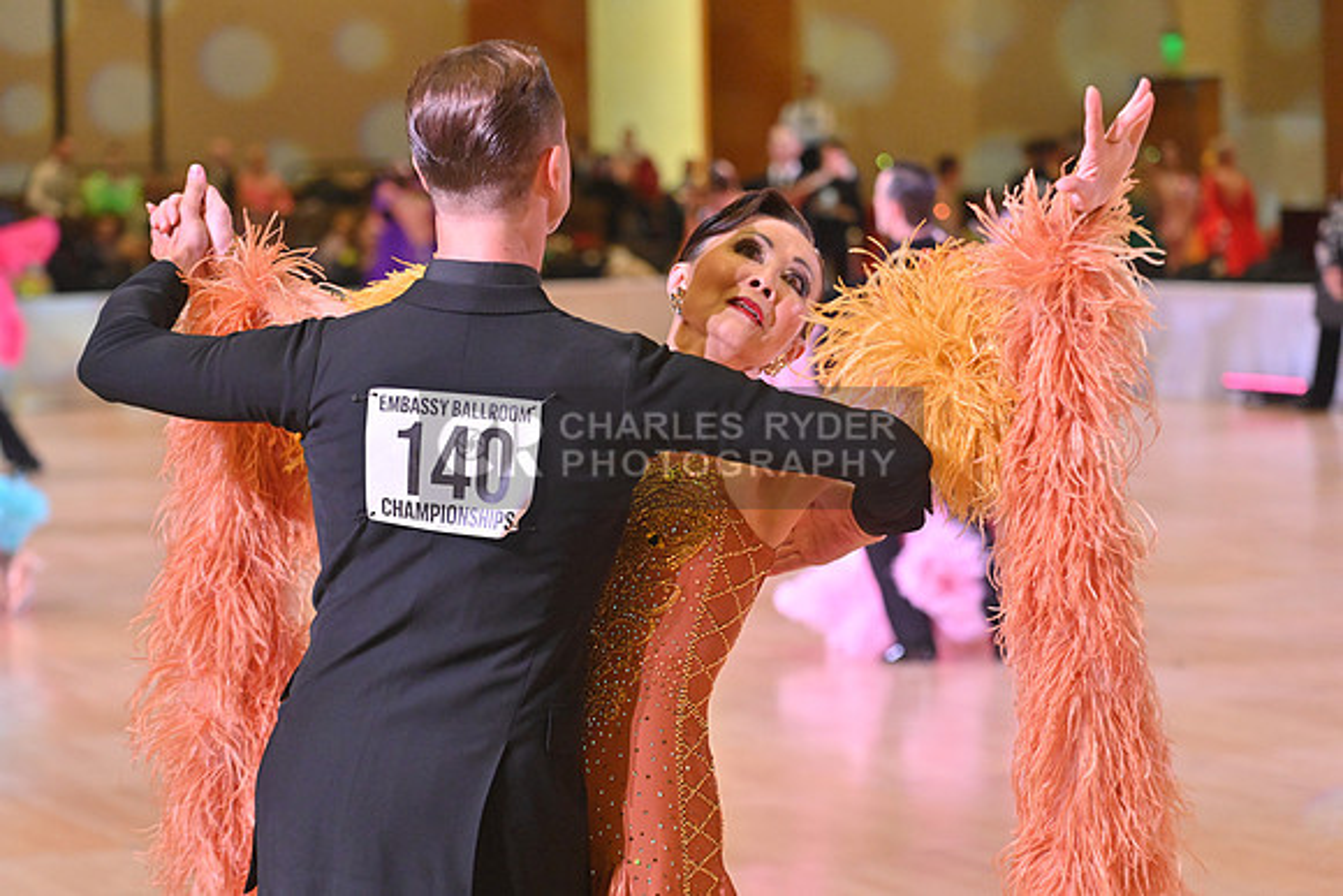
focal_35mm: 110
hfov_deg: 18.6
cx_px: 672
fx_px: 4104
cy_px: 448
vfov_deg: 12.5
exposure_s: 1/400
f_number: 5
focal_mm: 110
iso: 4000
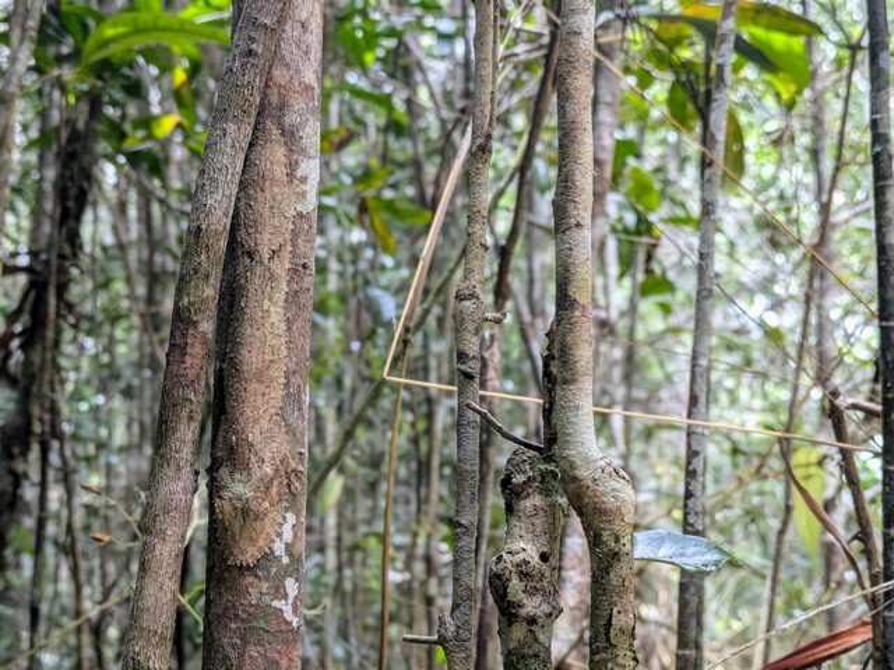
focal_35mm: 51
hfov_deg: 37.5
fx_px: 1317
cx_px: 447
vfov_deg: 28.6
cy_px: 335
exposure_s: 1/100
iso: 81
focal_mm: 5.43
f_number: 1.89
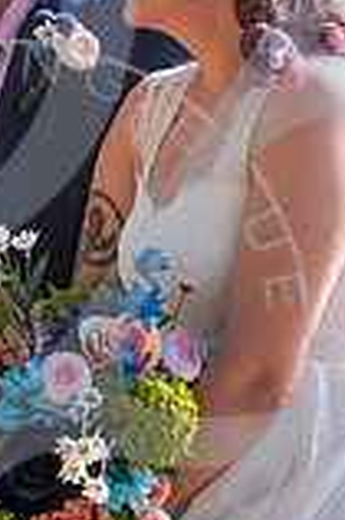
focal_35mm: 200
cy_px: 95
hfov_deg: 6.9
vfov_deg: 10.3
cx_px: 154
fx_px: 2881
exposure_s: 1/800
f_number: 2.8
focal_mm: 70
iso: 100
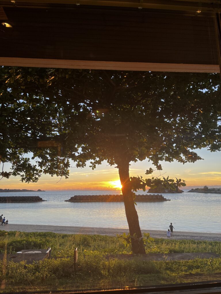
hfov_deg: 53.1
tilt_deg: +10.8
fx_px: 221
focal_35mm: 26
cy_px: 147
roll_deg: +1.5
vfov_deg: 67.3
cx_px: 110
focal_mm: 5.1
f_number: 1.6
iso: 40
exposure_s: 1/218
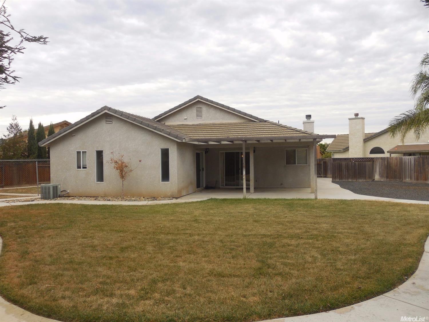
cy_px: 161
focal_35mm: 26
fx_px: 322
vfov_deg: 53.0
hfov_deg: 67.3
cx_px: 214
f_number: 3.5
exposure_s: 1/320
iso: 125
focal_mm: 4.6
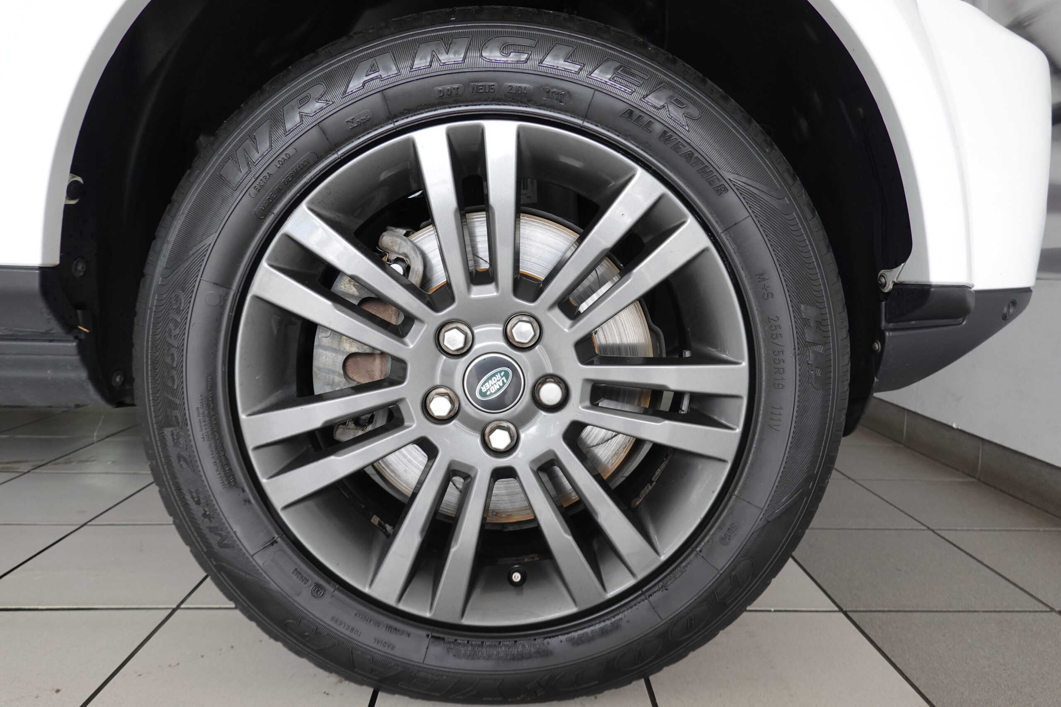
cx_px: 530
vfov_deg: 53.1
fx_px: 707
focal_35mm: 24
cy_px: 354
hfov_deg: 73.7
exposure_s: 1/60
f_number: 2.8
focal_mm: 9
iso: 250
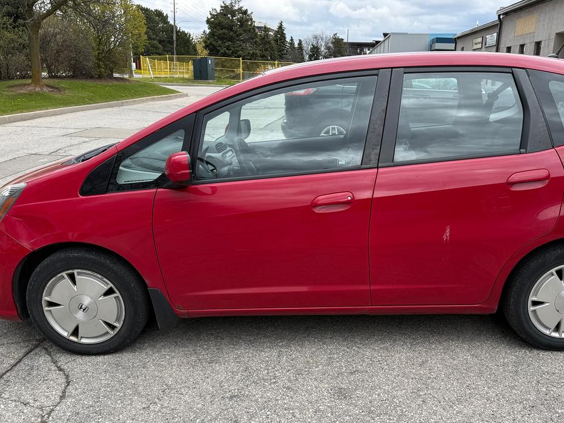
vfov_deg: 42.5
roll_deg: -1.9
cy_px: 271
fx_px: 538
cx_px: 320
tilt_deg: -18.9
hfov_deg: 55.2
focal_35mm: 33
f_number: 1.78
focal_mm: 6.76
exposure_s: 1/1855
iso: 80
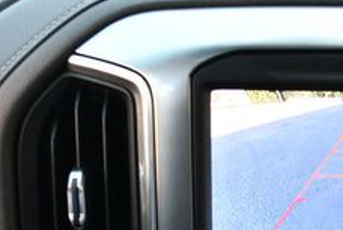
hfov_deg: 19.6
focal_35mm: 101
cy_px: 289
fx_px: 964
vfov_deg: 13.2
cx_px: 348
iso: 800
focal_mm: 18
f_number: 3.5
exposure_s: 1/160
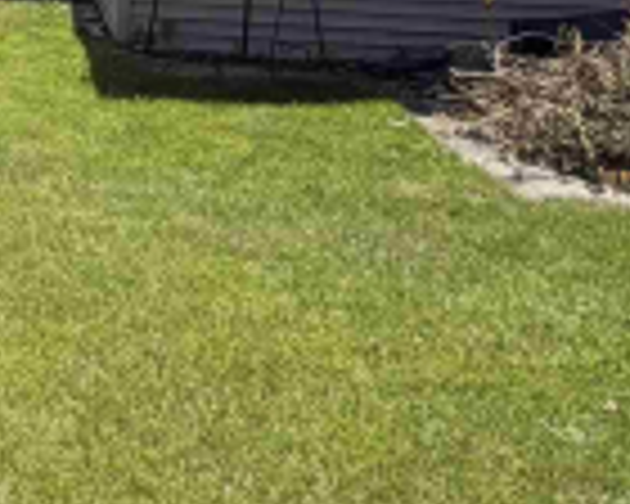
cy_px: -130
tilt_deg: +0.6
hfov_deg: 23.8
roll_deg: -1.6
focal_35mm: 65
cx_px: -286
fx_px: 1212
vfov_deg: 21.5
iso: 32
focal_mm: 2.22
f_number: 2.2
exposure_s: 1/770
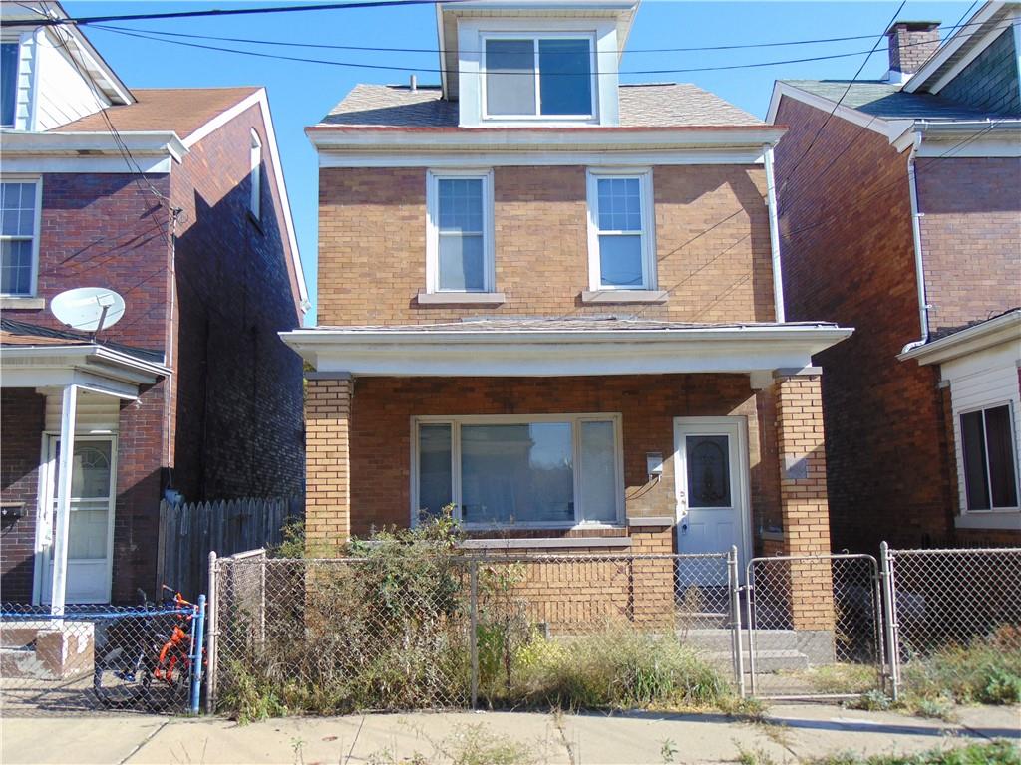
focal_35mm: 33
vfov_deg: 42.9
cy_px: 382
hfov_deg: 55.4
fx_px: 973
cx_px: 510
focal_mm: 5.8
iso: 80
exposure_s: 1/500
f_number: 3.2
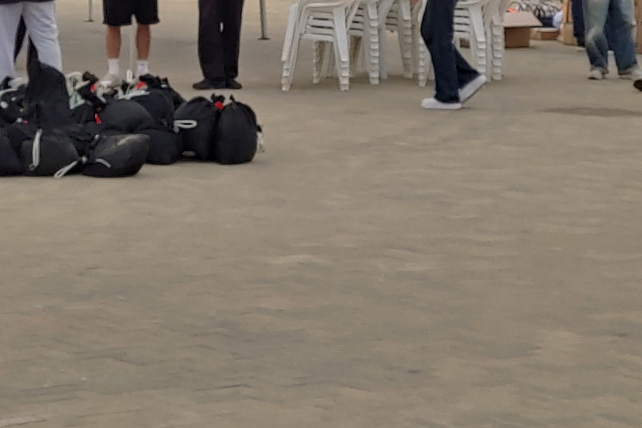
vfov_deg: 8.8
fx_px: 2746
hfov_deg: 13.2
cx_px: 23
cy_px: -74
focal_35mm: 154
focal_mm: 5.88
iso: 50
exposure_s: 1/163
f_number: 2.4
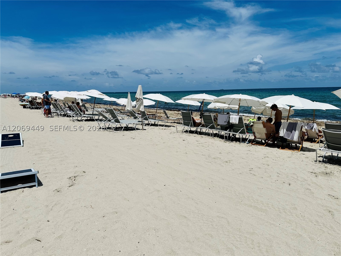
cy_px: 128
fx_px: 236
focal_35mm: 24
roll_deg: +1.0
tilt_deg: -8.8
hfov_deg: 71.6
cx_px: 170
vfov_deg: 56.8
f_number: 1.78
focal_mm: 6.86
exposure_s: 1/13699
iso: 80
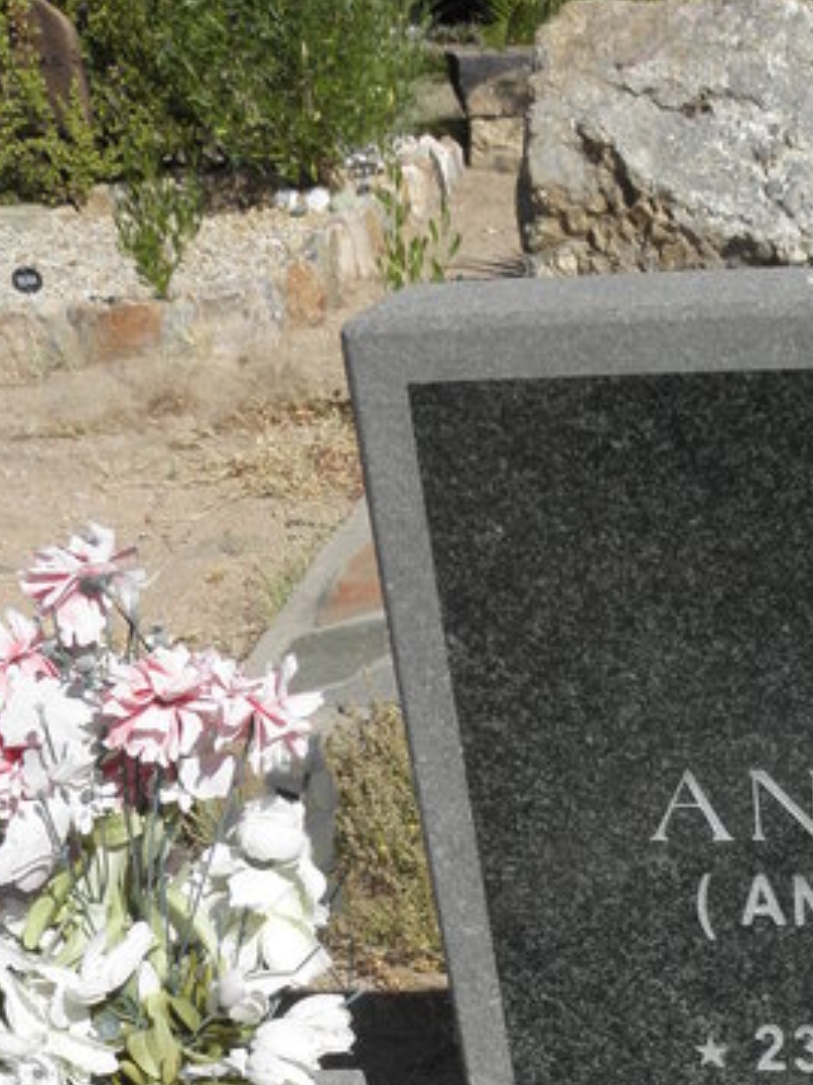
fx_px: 1817
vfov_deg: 30.1
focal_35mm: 58
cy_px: 1173
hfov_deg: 24.0
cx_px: 837
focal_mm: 4.6
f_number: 5.6
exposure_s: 1/400
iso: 64
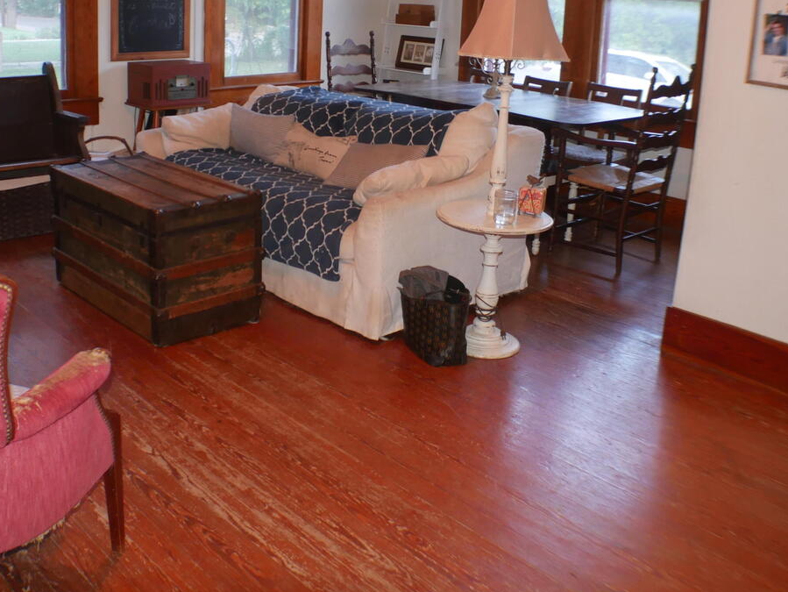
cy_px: 185
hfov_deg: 39.2
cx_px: 259
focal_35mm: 48
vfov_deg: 30.0
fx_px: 1093
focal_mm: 15
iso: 800
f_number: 3.6
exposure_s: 1/8
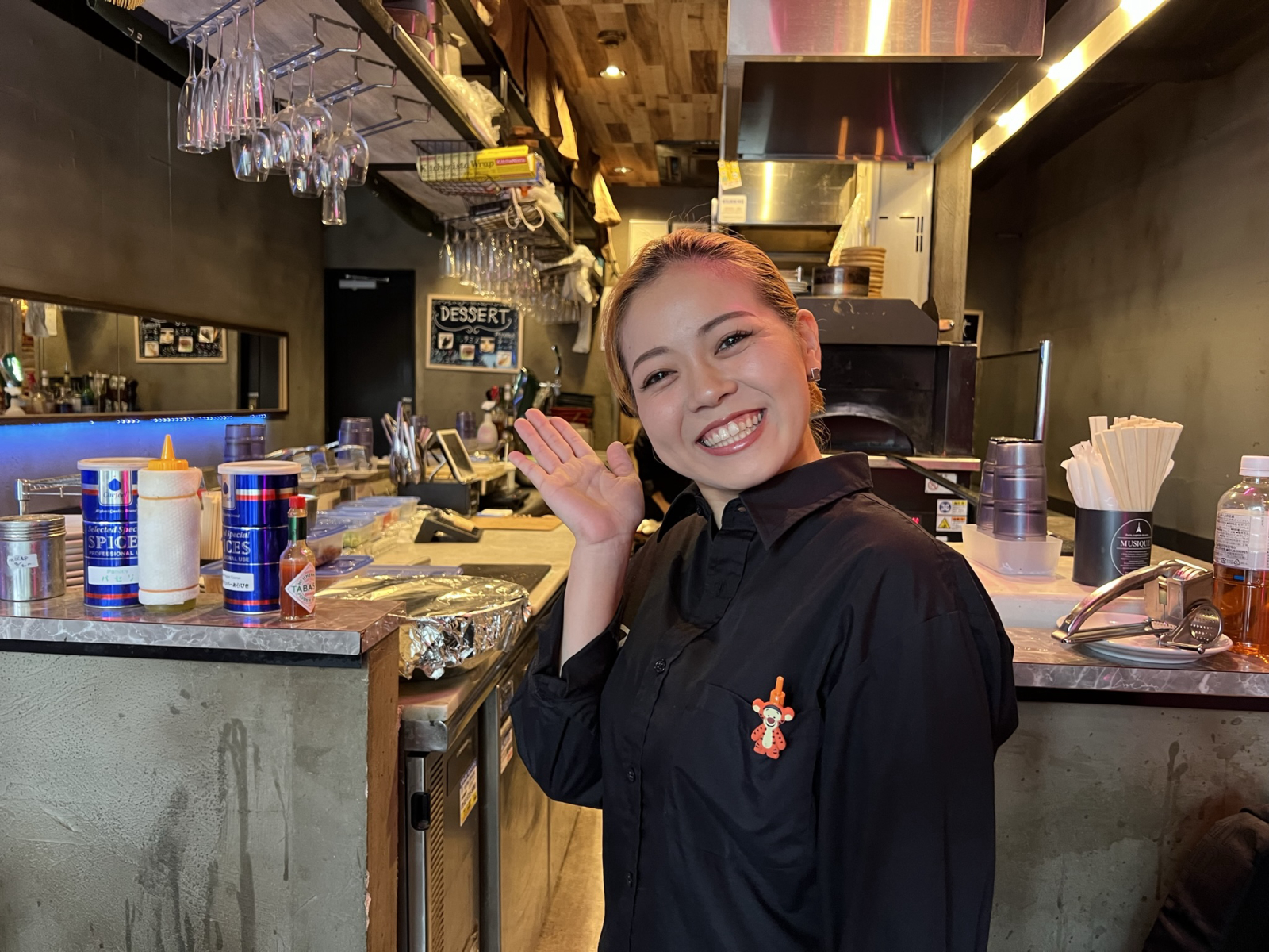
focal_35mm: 26
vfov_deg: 53.1
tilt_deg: -4.5
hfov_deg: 67.3
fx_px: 953
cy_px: 476
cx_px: 634
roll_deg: -1.5
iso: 250
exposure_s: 1/50
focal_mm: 5.7
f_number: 1.5
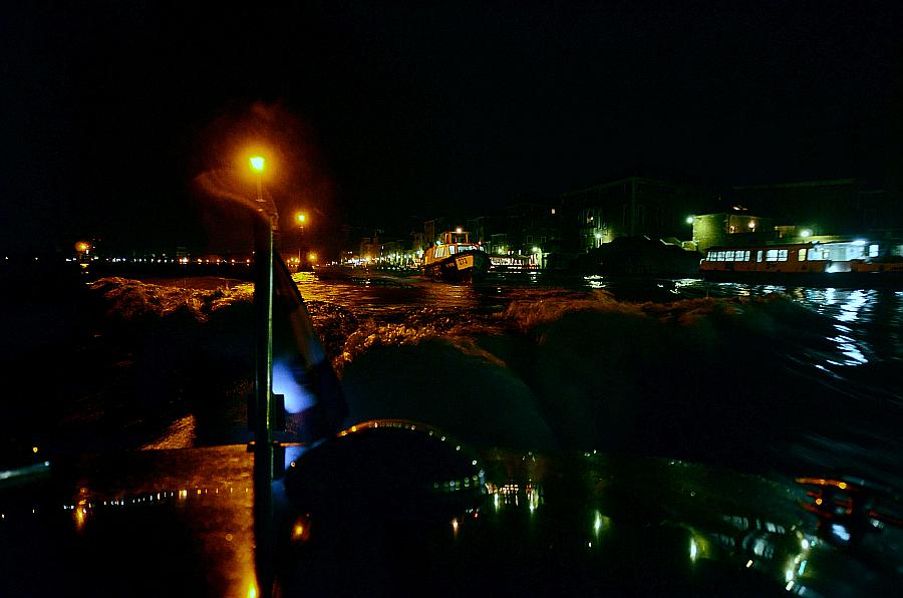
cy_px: 299
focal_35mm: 27
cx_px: 452
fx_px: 676
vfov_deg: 47.7
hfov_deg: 67.5
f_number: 3.5
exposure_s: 1/10
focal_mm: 18
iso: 2500
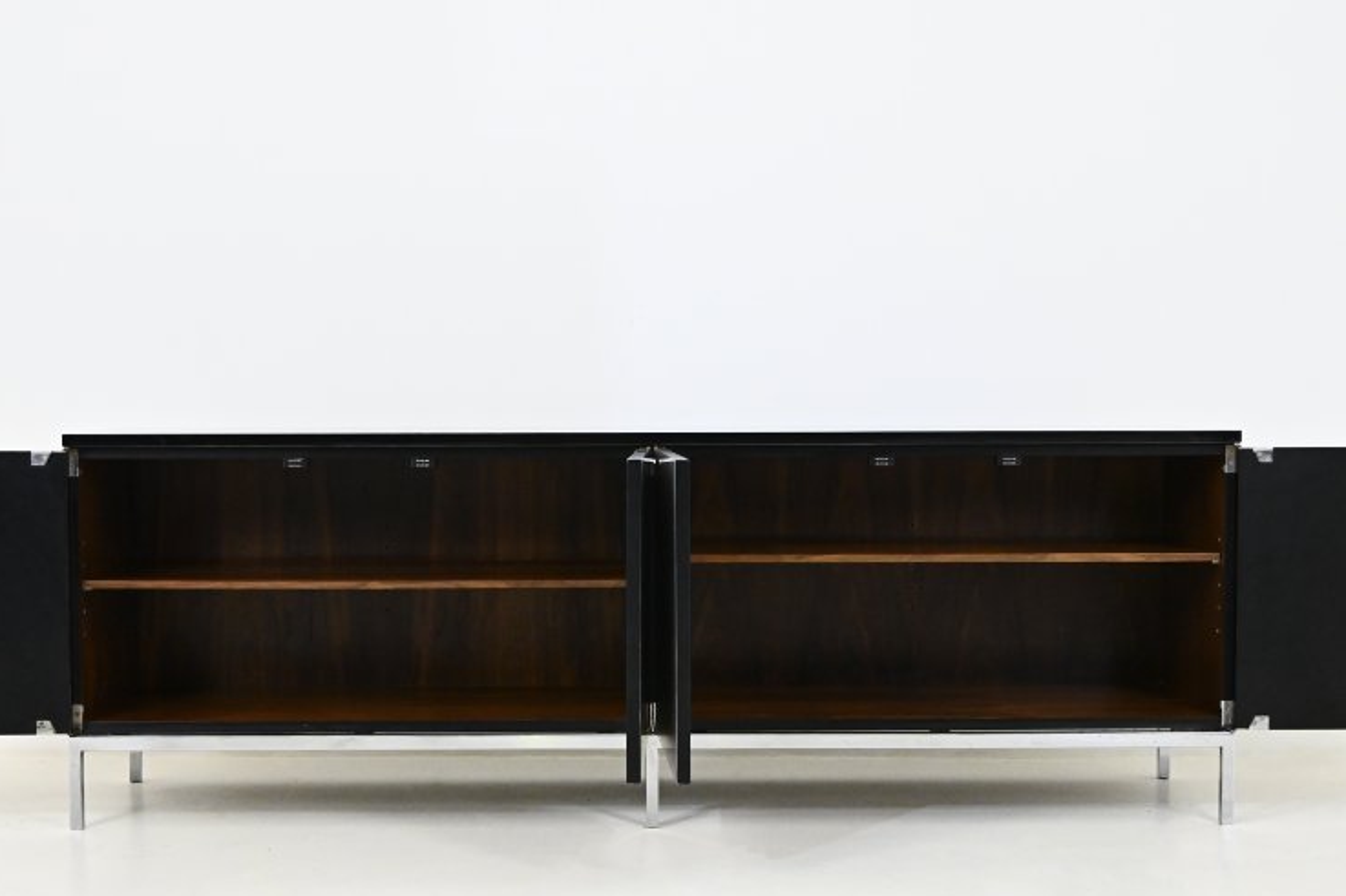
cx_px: 648
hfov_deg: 34.8
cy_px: 611
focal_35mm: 57
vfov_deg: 23.5
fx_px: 2146
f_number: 3.8
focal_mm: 23.5
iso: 2000
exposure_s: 1/125
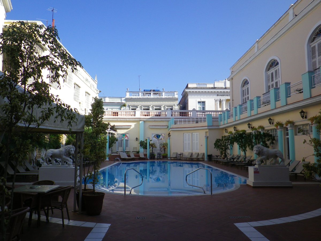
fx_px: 260
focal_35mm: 28
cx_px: 160
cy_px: 120
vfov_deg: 49.7
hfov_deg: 63.4
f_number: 8.3
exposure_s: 1/125
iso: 80
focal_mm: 5
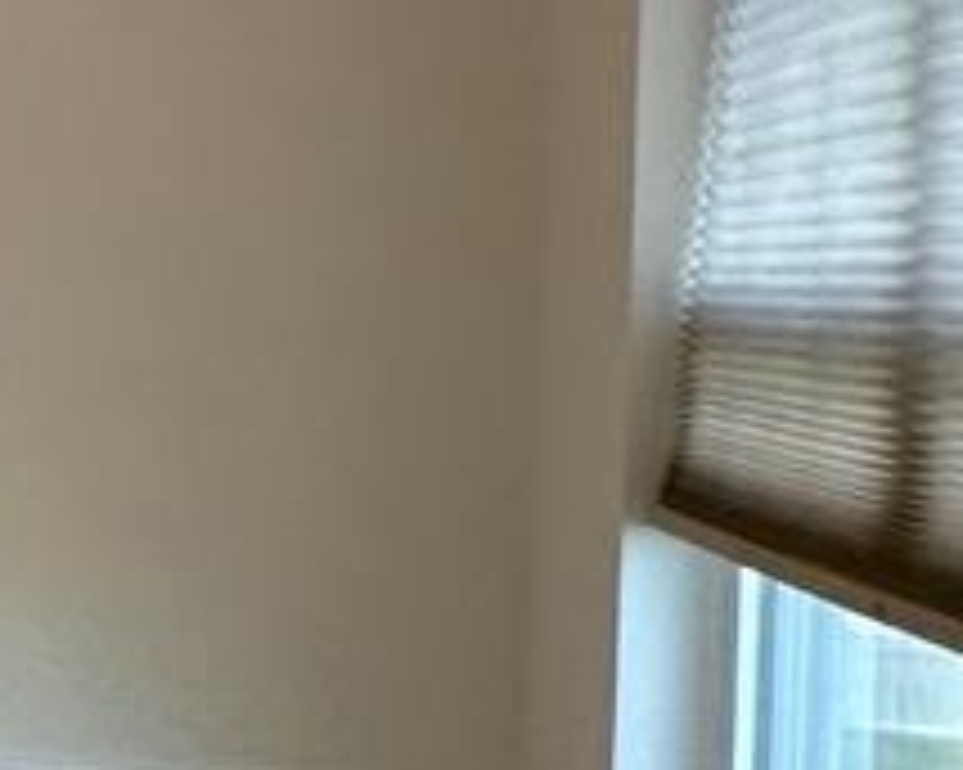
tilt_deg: -2.7
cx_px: -2061
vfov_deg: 16.7
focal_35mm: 92
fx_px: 2621
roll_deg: +1.0
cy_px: 482
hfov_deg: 10.9
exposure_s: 1/120
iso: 80
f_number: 2.2
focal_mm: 2.22
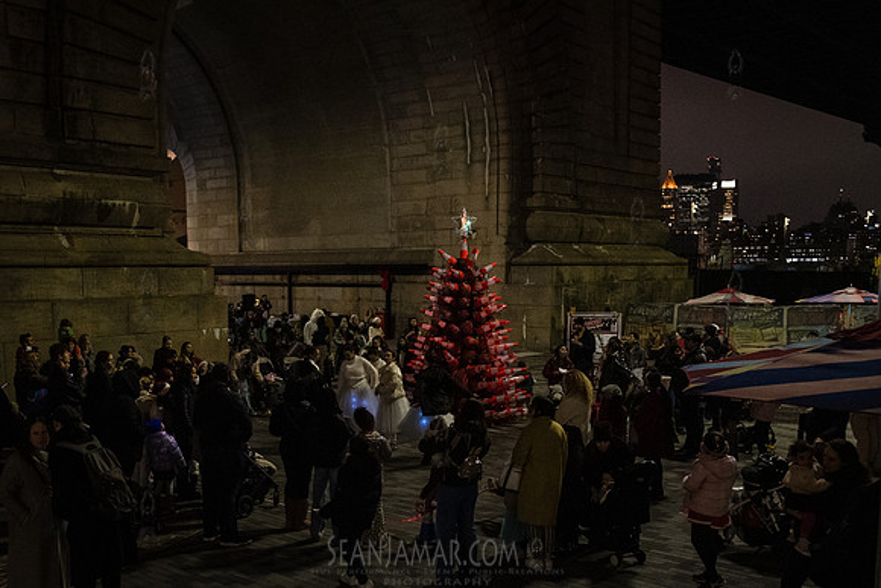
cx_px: 365
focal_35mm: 37
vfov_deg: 35.5
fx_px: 911
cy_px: 375
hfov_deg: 51.3
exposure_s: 1/160
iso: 8000
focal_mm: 28
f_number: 3.2
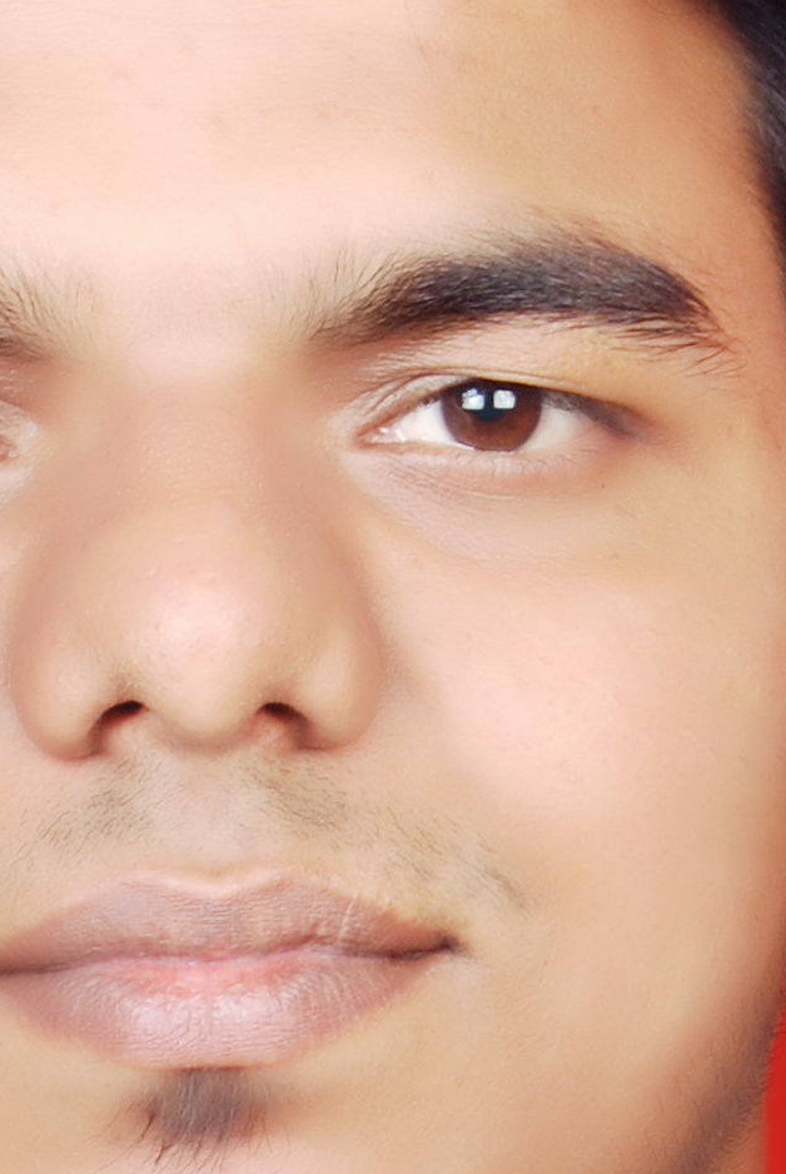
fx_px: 8489
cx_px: 215
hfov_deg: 5.3
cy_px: 959
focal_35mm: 260
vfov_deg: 7.9
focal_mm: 42
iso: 200
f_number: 10
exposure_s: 1/125
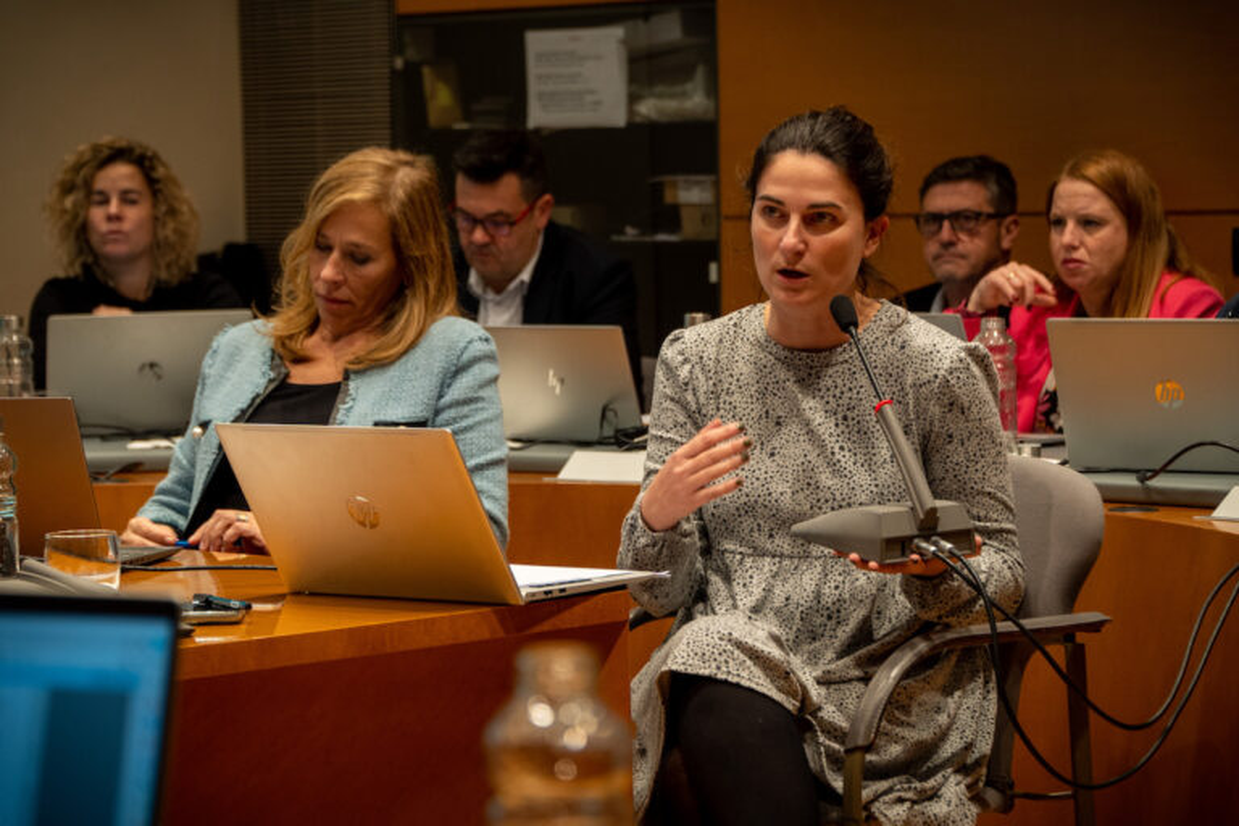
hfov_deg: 19.5
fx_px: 3613
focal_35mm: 105
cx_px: 620
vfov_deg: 13.0
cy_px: 413
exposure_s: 1/100
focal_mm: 70
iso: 1250
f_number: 4
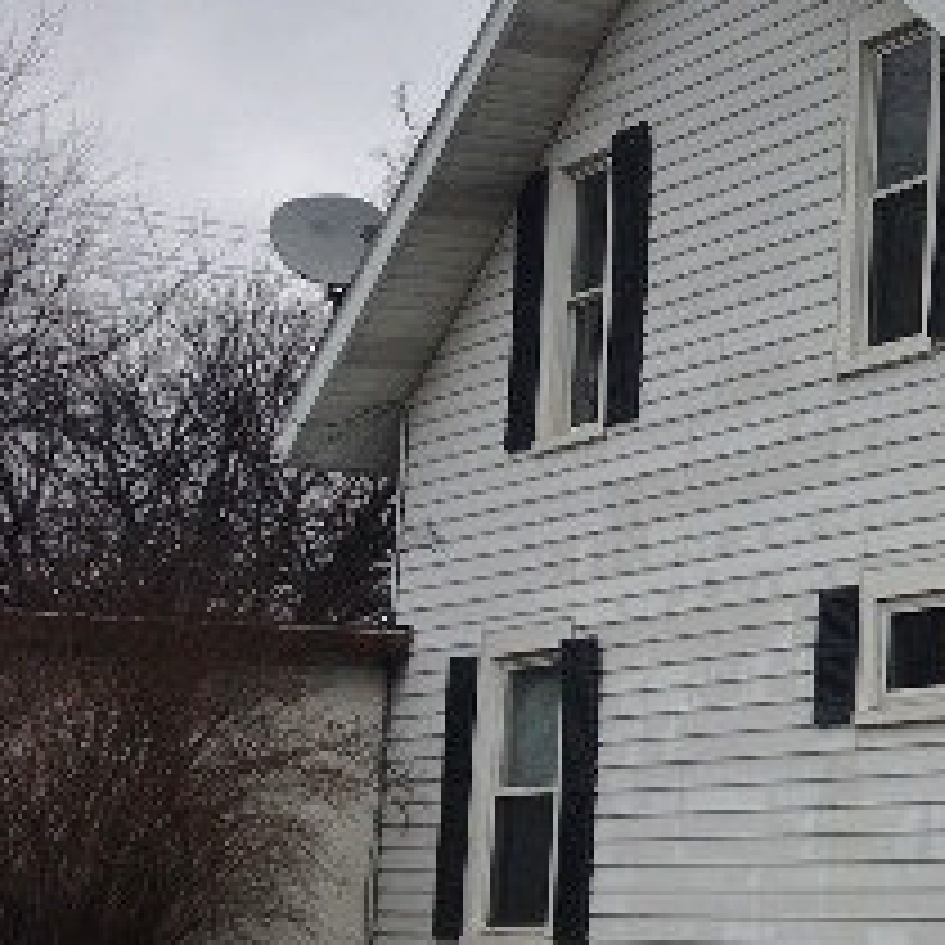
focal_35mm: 86
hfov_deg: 17.5
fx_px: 2656
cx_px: 1544
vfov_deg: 20.2
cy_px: 515
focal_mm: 4.15
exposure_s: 1/523
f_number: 2.2
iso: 25
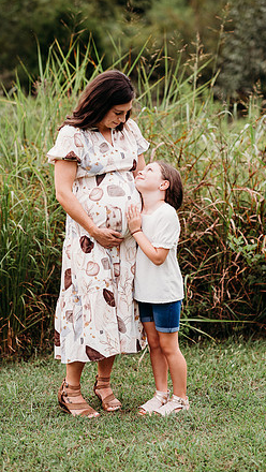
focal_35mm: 91
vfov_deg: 23.4
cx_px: 137
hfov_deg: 13.3
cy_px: 236
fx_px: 1139
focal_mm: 85
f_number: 2.5
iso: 320
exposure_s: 1/200
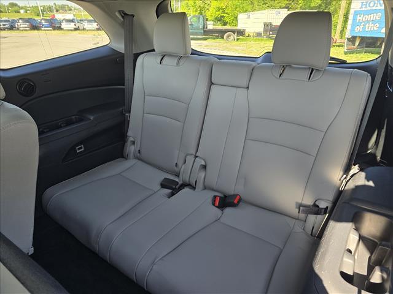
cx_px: 196
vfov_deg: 58.9
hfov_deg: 73.9
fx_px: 261
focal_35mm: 23
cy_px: 147
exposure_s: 1/182
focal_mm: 6.3
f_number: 1.7
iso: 125
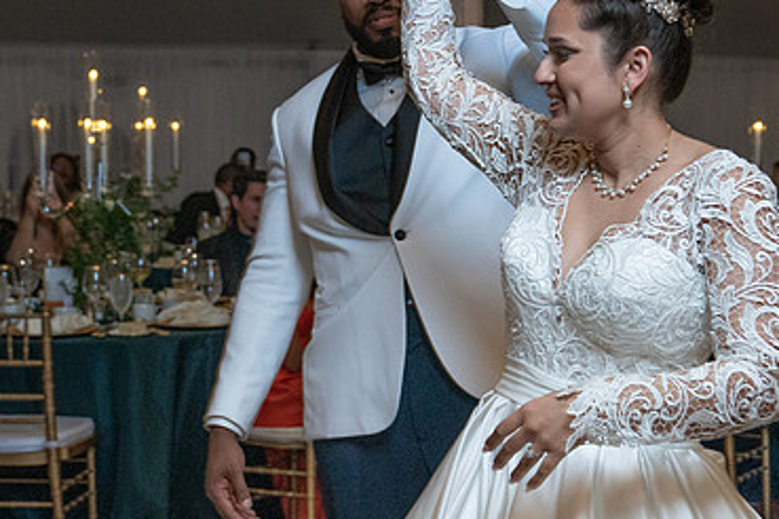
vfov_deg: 17.7
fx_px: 1666
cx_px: 457
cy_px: 187
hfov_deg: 26.3
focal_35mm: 77
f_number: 4
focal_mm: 37
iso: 2000
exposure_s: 1/200
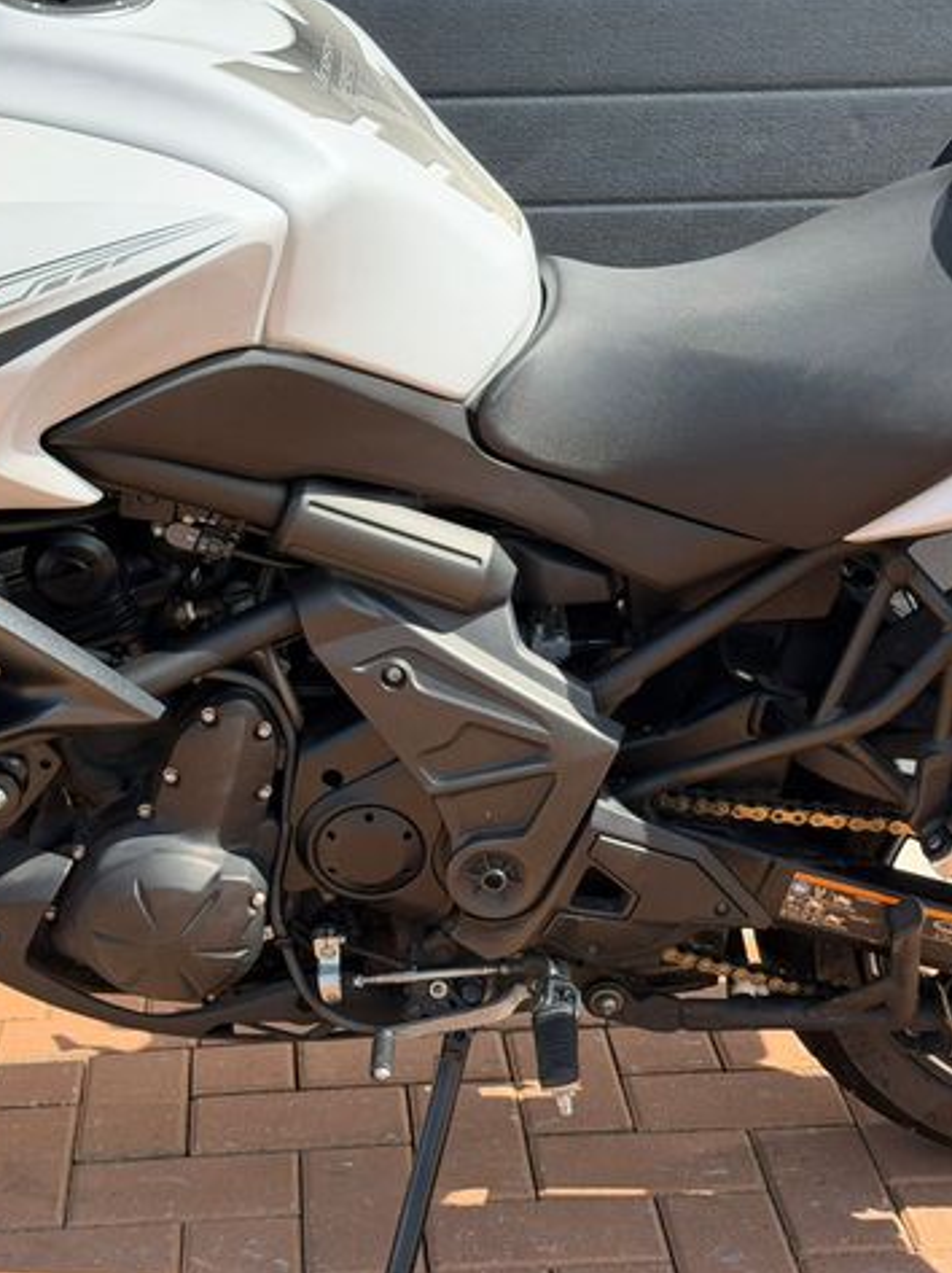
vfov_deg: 29.8
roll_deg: +1.3
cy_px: 632
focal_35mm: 65
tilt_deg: -18.3
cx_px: 438
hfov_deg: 22.6
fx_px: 2387
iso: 100
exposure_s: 1/2865
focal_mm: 6.76
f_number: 1.78
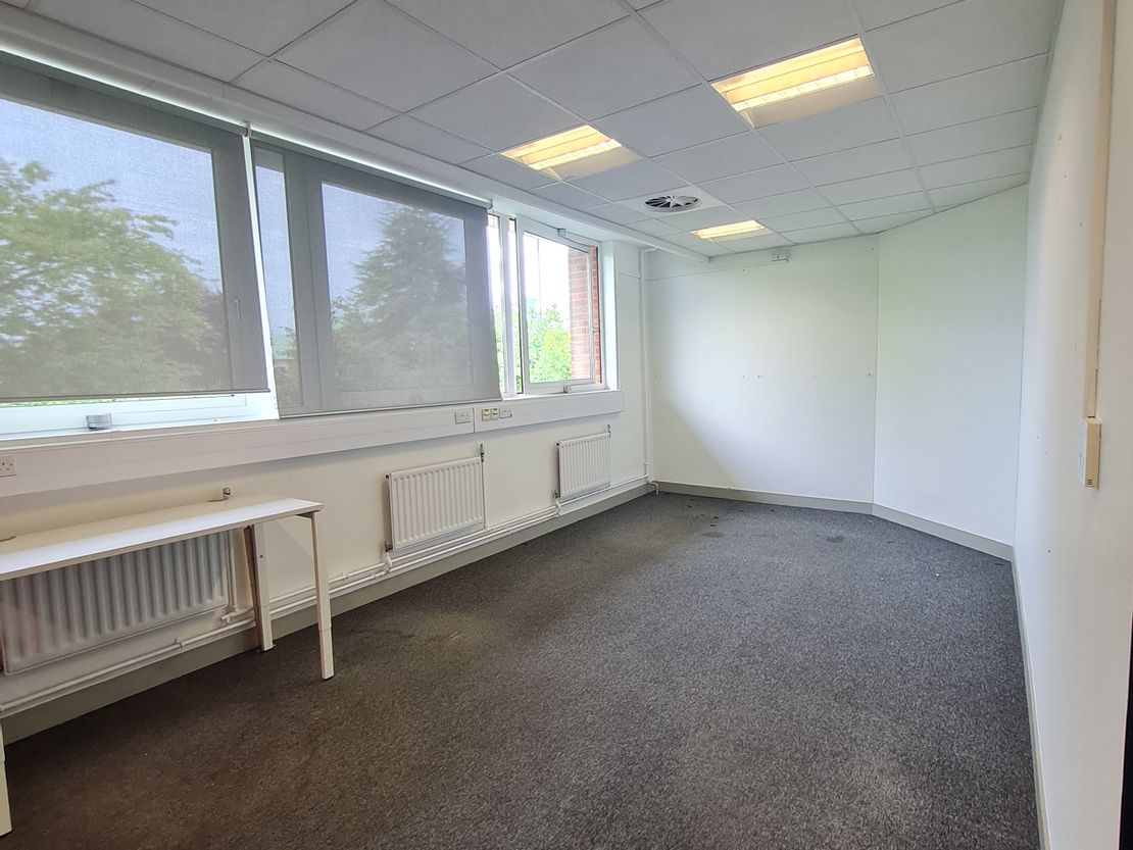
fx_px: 426
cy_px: 425
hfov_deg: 106.2
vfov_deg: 89.9
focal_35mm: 13
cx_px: 566
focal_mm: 1.74
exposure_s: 1/50
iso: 100
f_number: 2.2
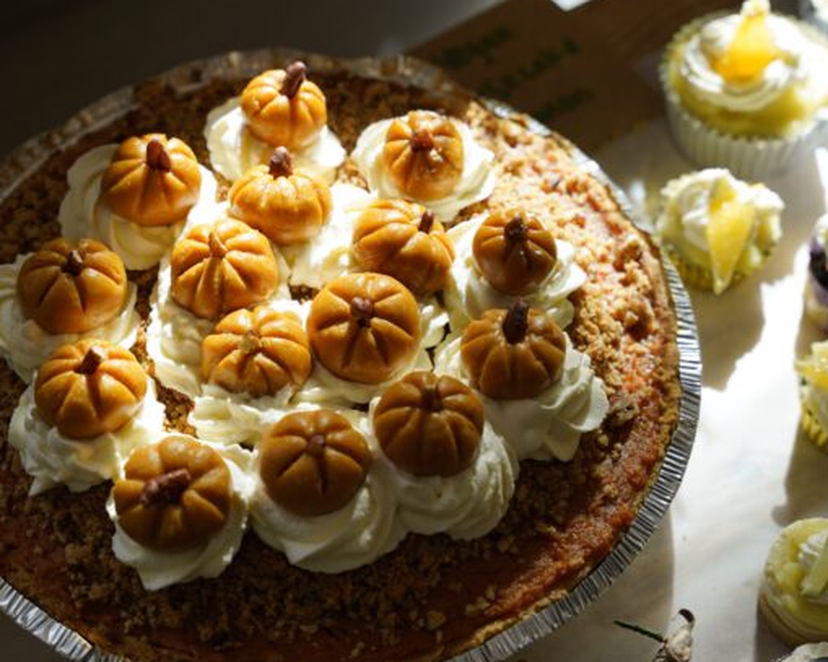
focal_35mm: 75
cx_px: 377
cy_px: 329
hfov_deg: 25.3
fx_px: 1841
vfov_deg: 20.4
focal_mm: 53.1
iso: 100
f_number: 4.5
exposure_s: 1/80
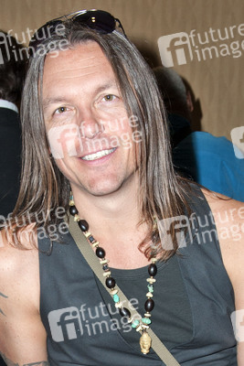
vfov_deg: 58.7
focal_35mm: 32
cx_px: 122
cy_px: 183
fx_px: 325
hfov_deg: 41.1
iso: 500
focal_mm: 32
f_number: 6.3
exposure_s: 1/320
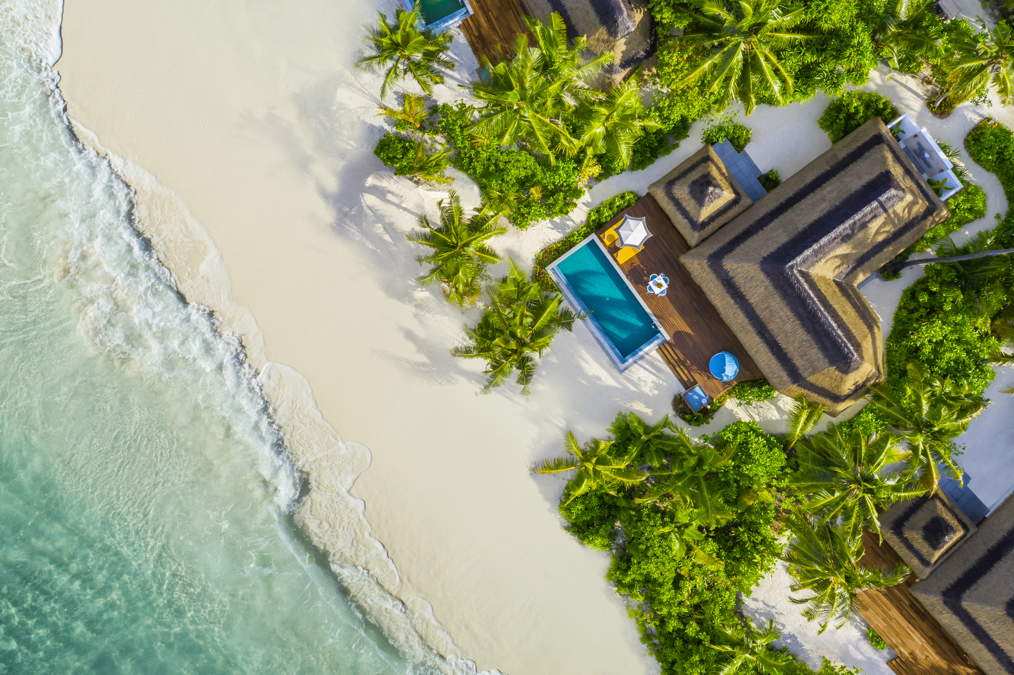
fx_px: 788
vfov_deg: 46.4
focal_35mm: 28
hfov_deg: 65.5
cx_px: 507
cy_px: 338
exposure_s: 1/240
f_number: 6.3
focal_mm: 10.26
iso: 100
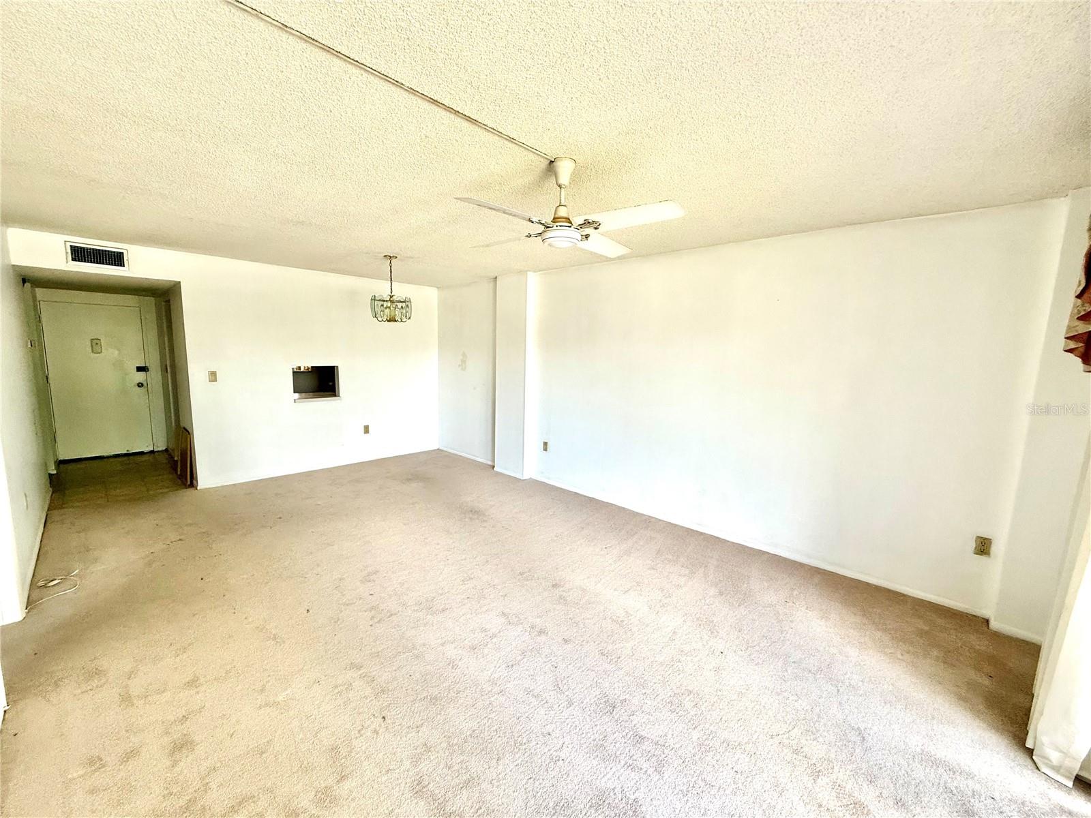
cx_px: 546
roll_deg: -0.8
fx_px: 441
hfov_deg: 102.1
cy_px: 409
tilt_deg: -6.4
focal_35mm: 14
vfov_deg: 85.7
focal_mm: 2.22
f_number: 2.2
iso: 160
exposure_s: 1/99
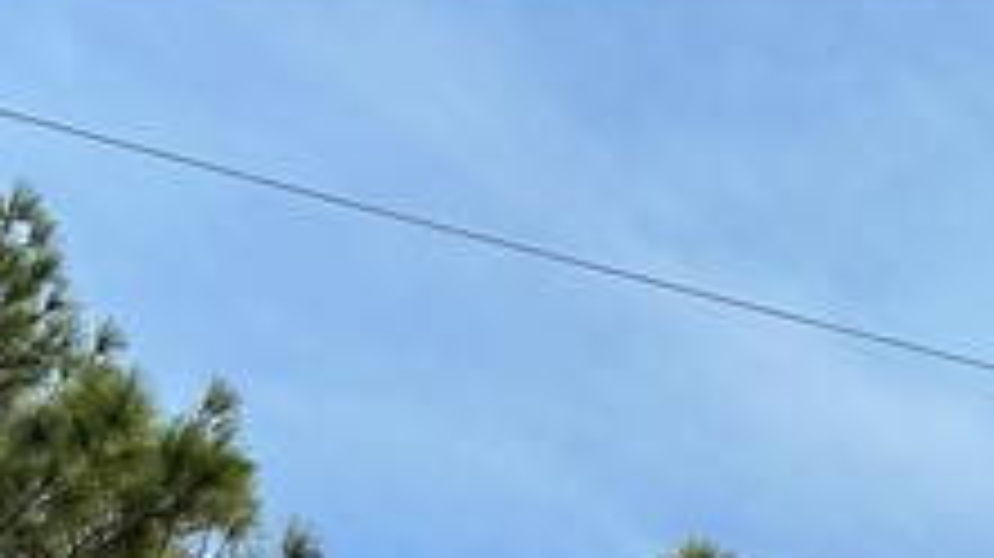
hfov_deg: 17.7
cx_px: 288
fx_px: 3187
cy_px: 1701
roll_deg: +1.5
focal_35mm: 121
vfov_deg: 8.4
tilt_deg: +6.5
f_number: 1.78
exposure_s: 1/3472
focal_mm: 6.86
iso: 80
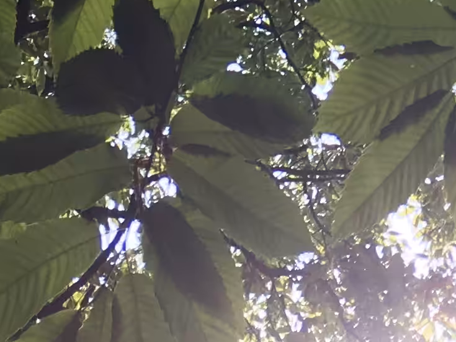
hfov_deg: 12.3
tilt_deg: +76.6
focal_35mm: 159
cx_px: 452
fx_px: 2096
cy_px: -427
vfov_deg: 8.6
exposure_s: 1/237
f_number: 2.2
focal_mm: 4.15
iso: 25
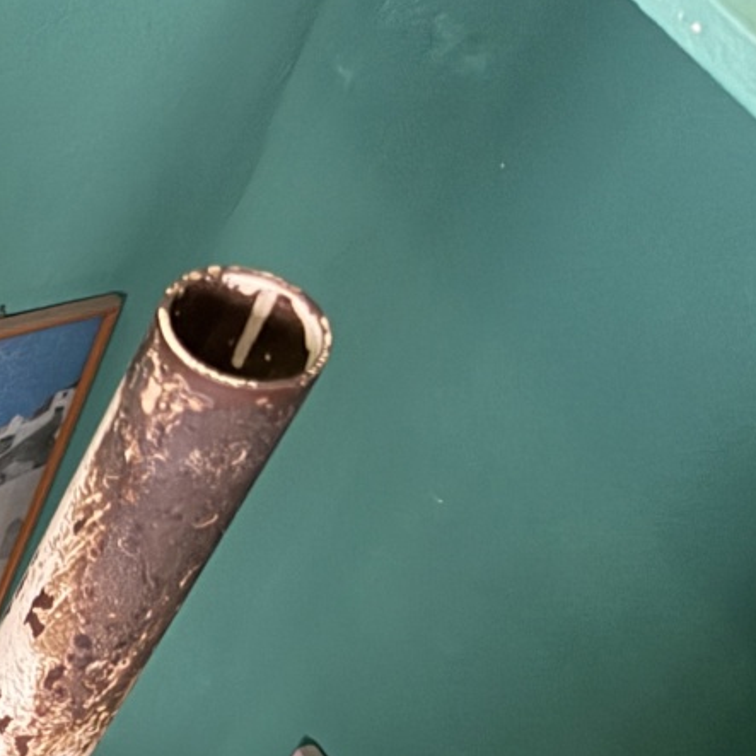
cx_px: -819
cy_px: 771
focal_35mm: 92
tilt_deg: -55.4
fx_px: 2273
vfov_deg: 18.4
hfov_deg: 14.9
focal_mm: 6.76
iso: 1000
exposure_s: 1/30
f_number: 1.78
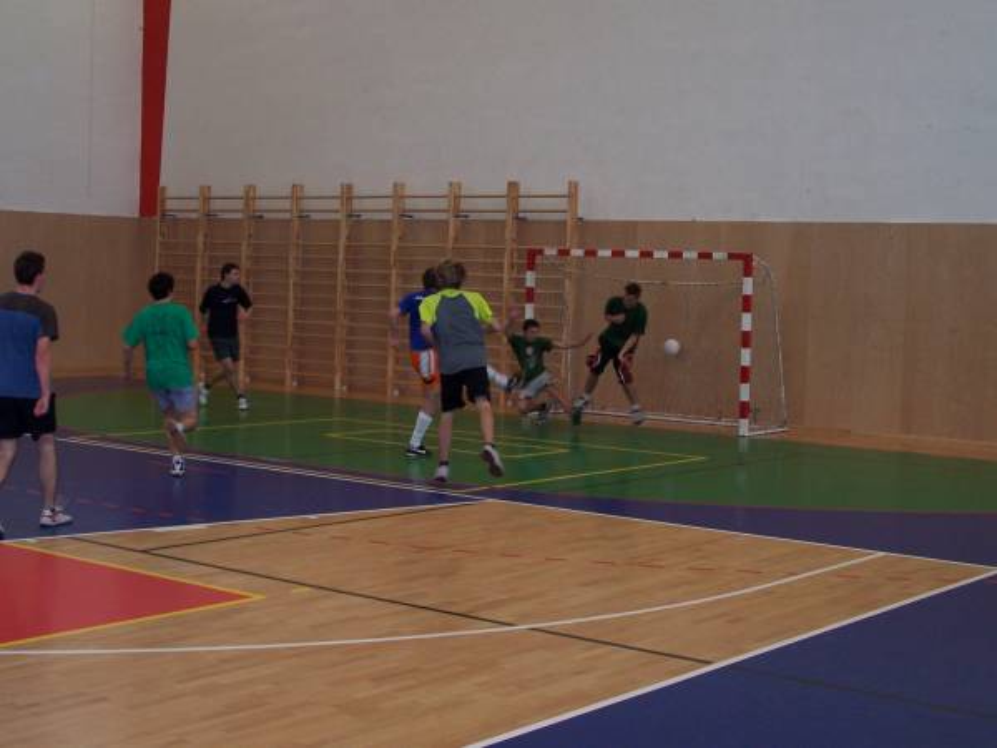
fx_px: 1699
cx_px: 498
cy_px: 374
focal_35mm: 59
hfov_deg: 32.7
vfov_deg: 24.8
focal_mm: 9.8
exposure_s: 1/60
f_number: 3.1
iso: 140
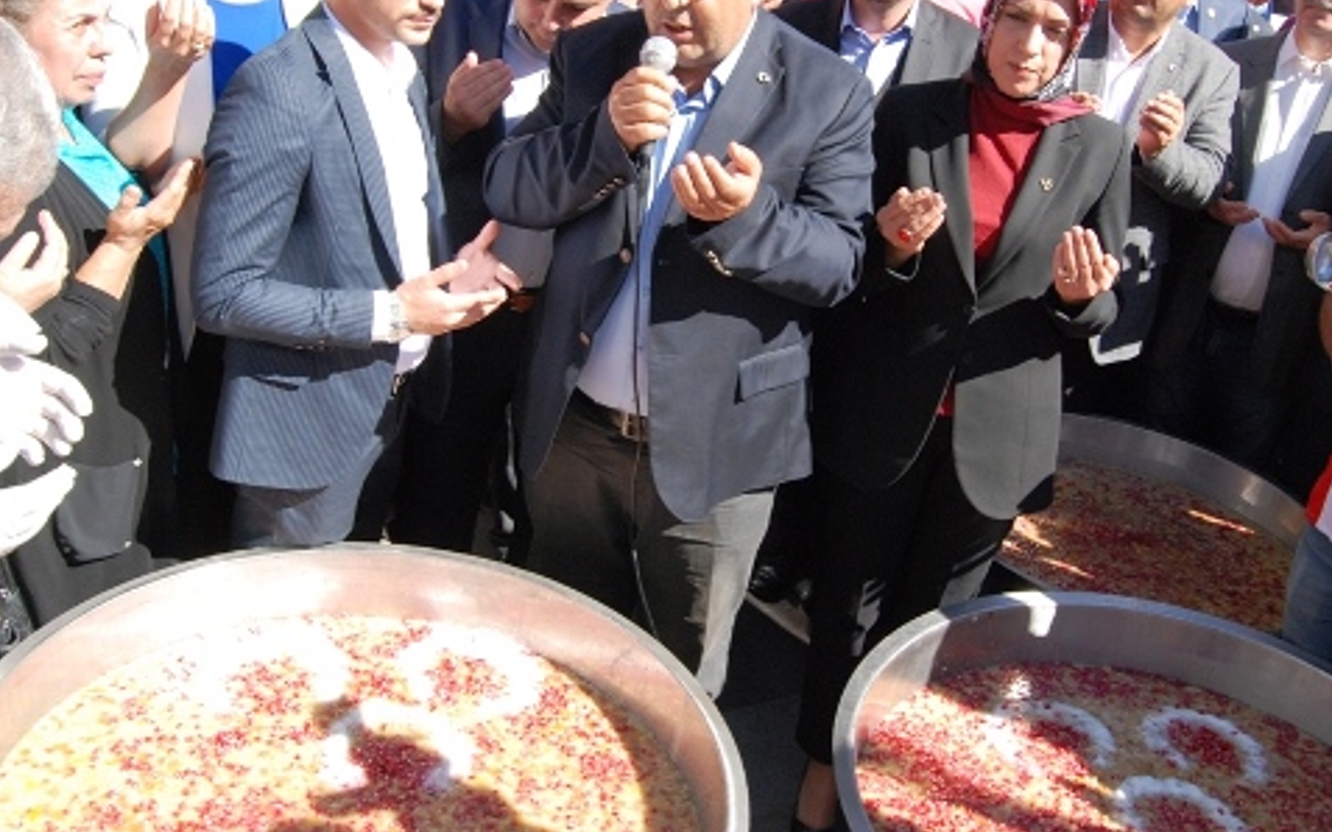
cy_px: 309
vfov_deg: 34.2
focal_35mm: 37
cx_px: 684
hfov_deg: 52.7
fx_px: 1343
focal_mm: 18
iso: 400
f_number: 8
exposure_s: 1/250
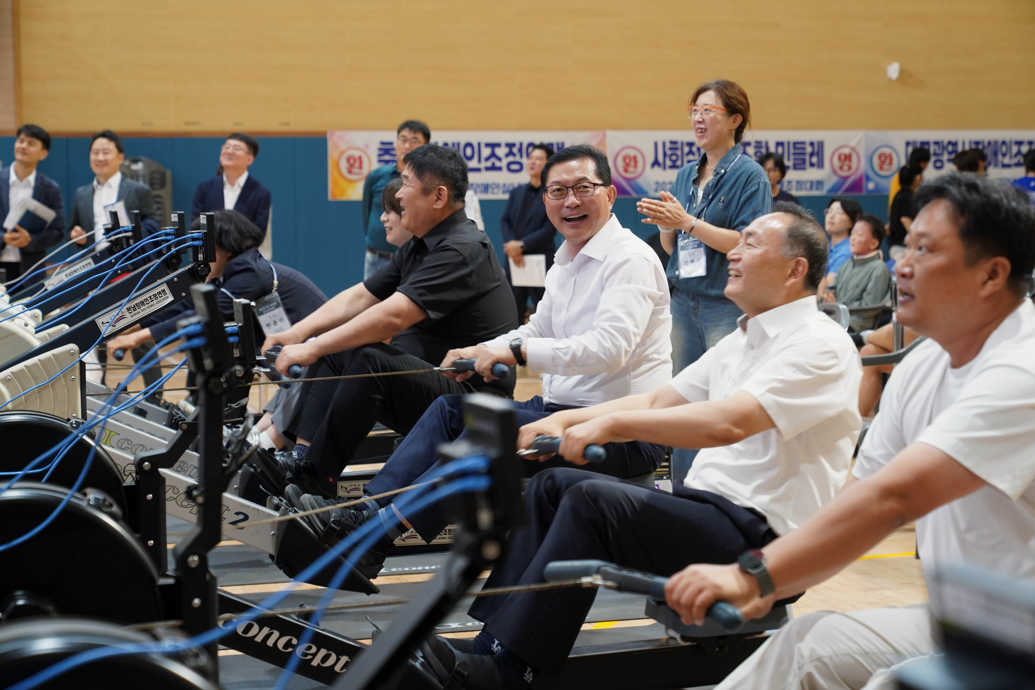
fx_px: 2012
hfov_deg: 28.8
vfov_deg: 19.5
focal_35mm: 70
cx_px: 518
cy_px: 345
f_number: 4
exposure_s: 1/160
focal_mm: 70
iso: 1250
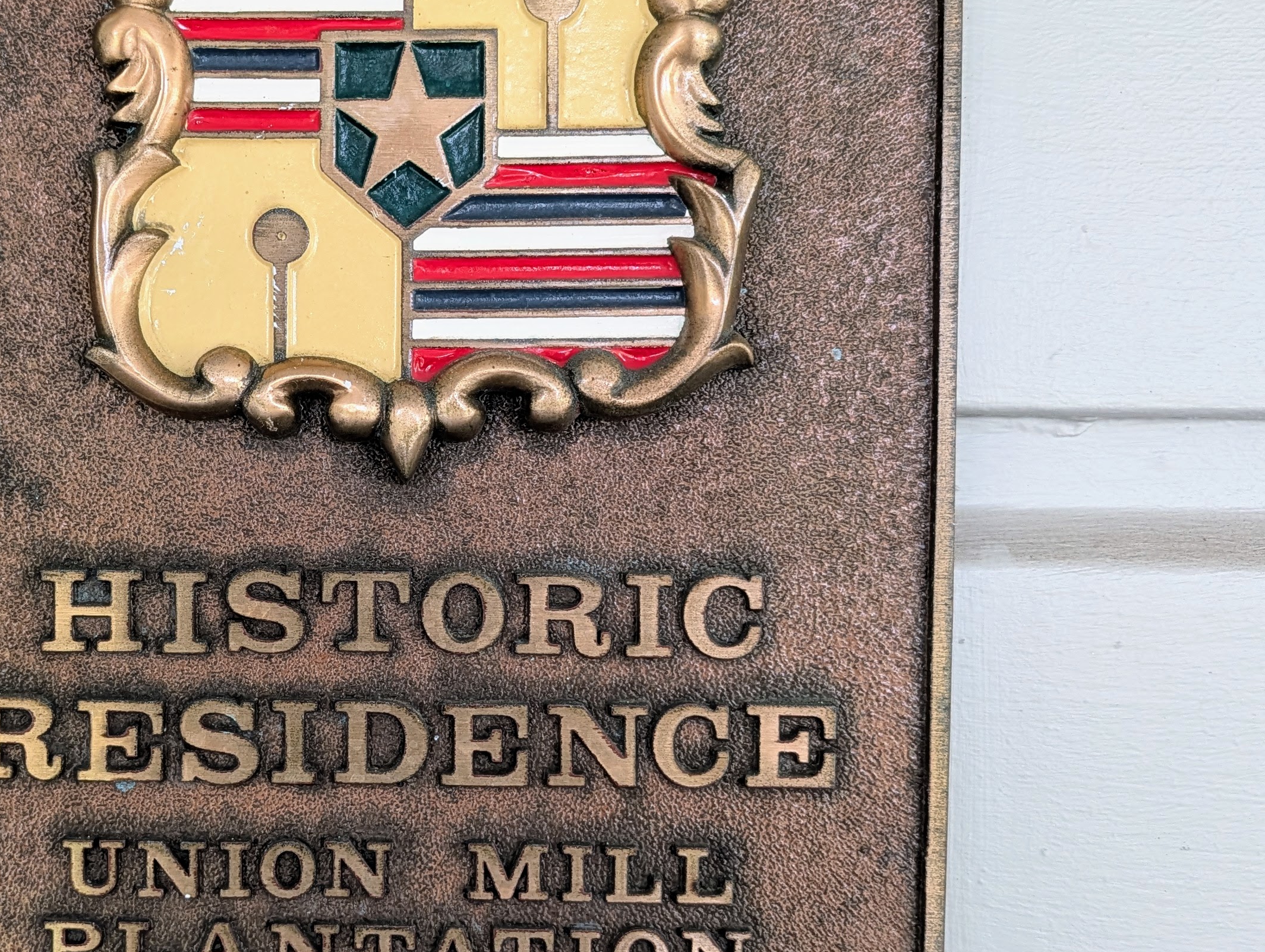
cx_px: 276
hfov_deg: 39.7
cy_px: 452
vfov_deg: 31.6
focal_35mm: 46
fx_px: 1683
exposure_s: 1/73
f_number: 1.68
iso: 204
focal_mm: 6.9
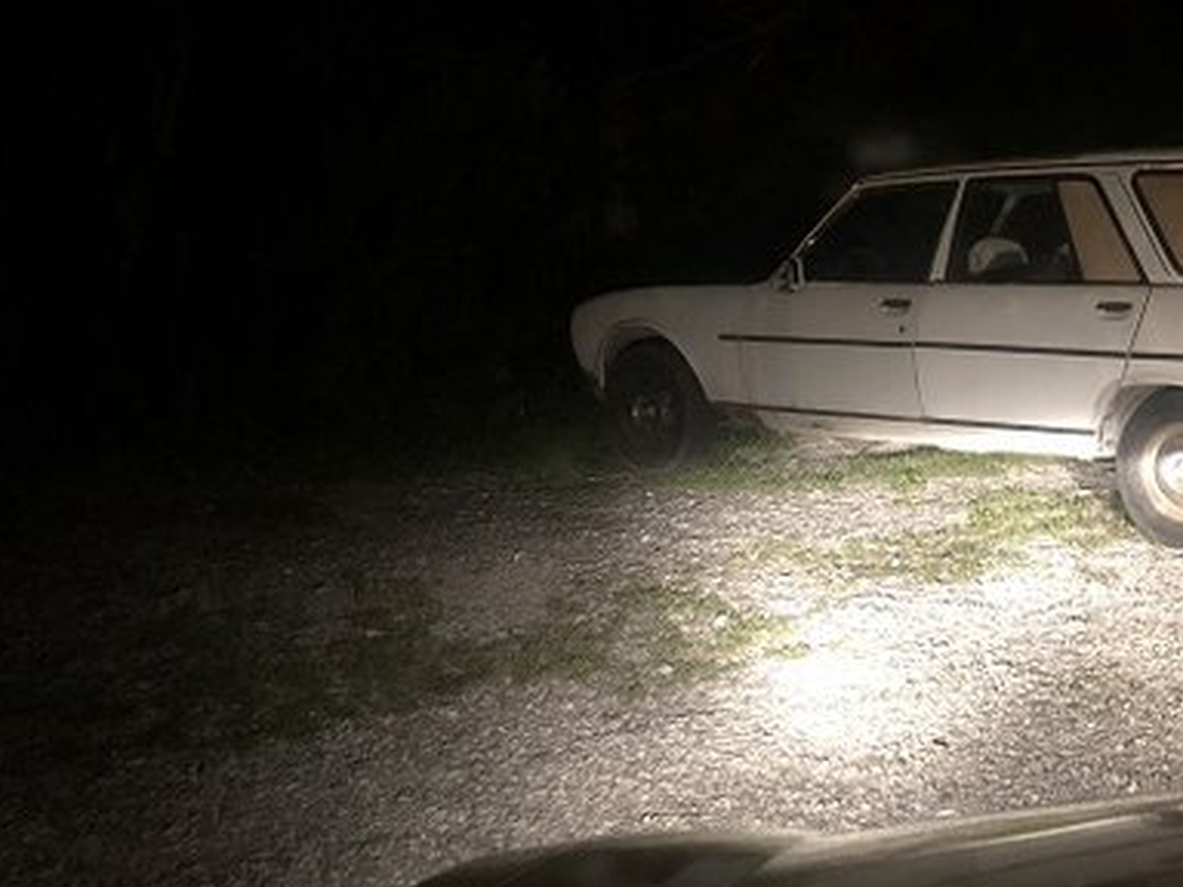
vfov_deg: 28.6
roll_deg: -1.1
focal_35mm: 51
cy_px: 411
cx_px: 1031
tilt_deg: -6.3
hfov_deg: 35.6
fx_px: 1743
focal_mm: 3.99
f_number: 1.8
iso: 160
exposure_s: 1/4
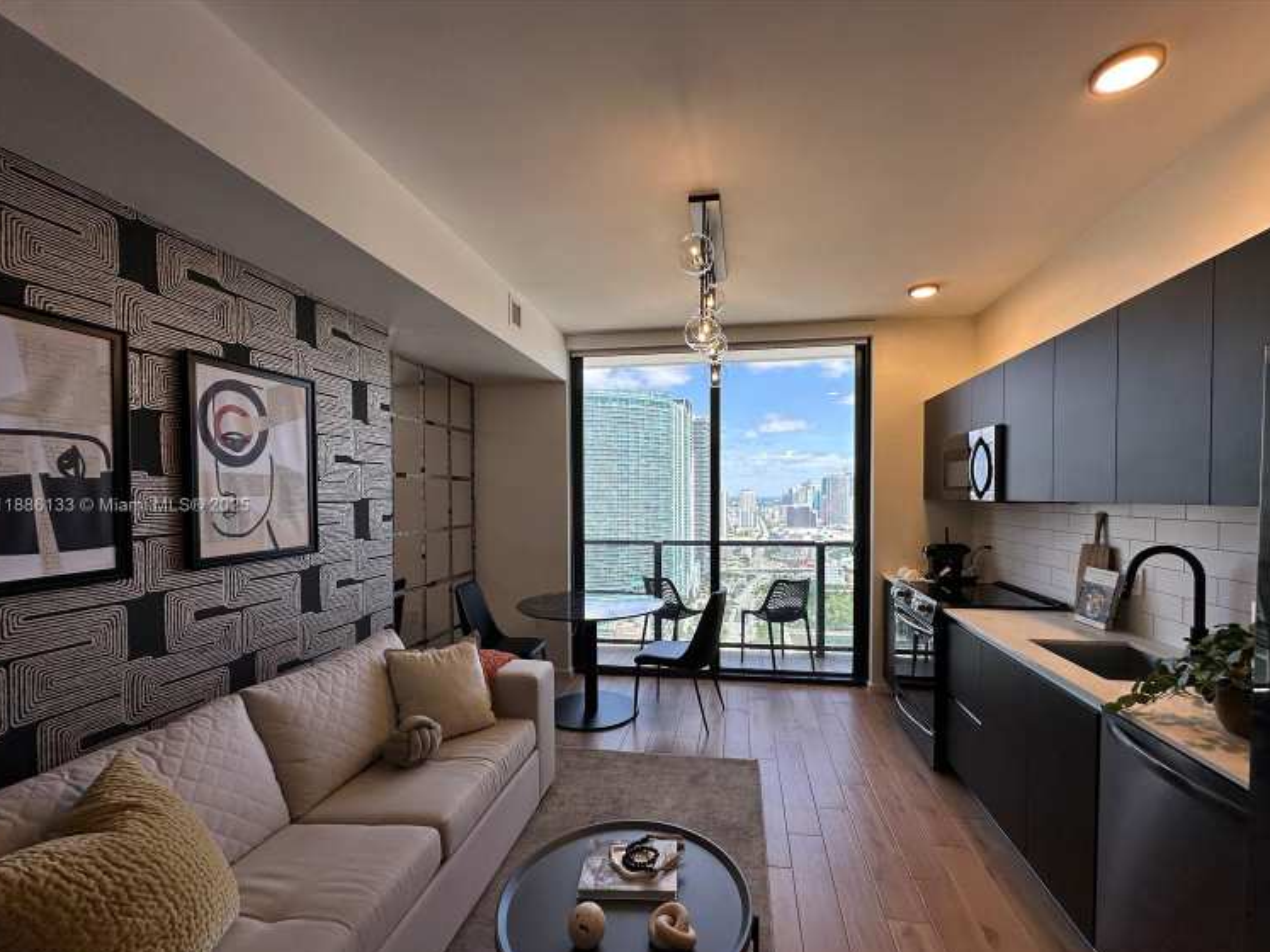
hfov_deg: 98.1
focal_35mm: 15
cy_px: 507
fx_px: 550
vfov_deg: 81.6
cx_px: 658
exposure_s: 1/122
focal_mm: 2.22
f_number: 2.2
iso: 40
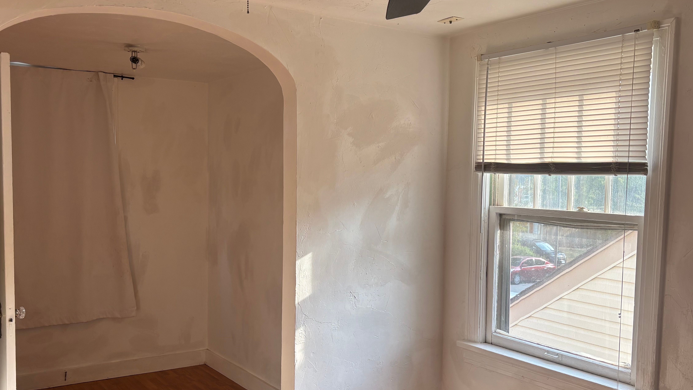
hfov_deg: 55.3
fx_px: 662
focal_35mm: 36
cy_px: 225
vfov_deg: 32.8
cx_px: 351
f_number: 1.6
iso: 40
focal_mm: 5.96
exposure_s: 1/204
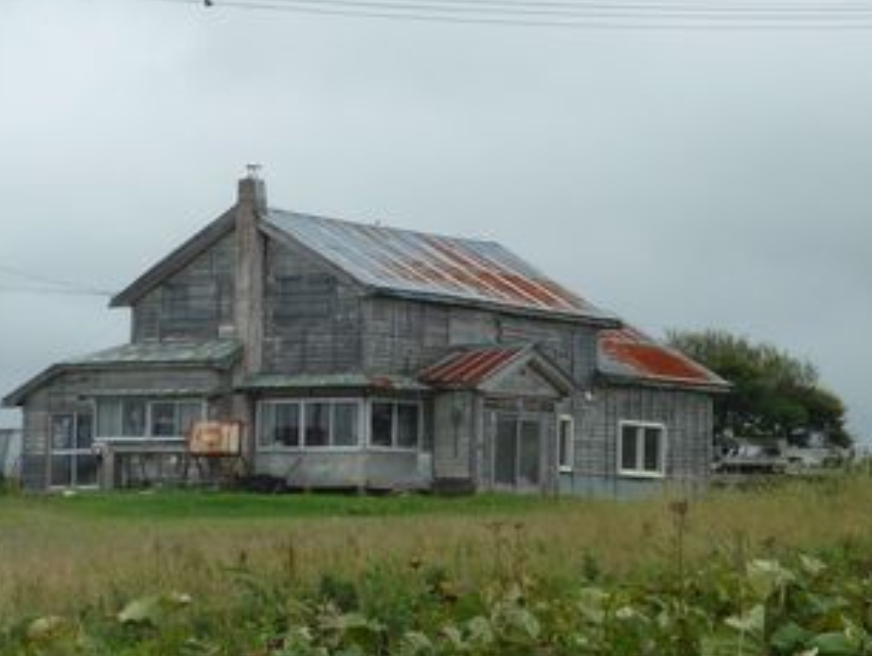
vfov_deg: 9.7
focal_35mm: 153
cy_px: 348
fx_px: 3859
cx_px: 379
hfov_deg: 12.9
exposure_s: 1/400
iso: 100
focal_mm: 11.3
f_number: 4.9
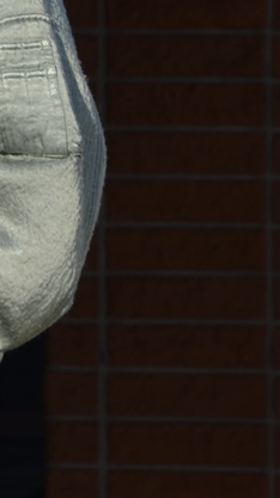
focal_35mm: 767
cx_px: -162
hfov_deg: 1.6
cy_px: 59
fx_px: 10141
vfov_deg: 2.8
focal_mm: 135
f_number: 6
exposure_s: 1/800
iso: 160
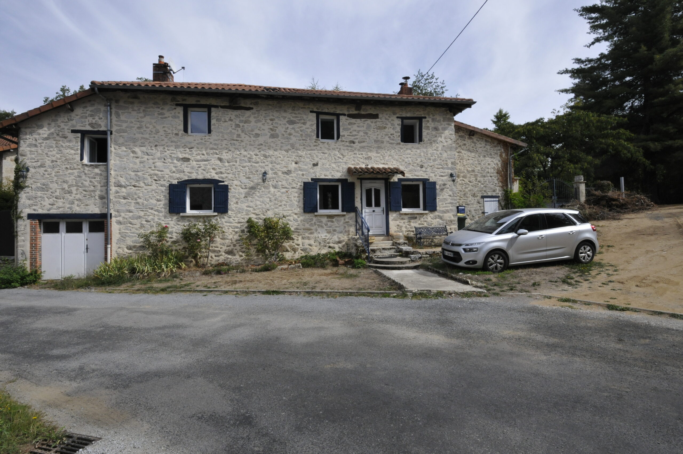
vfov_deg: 69.5
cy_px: 227
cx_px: 342
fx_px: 327
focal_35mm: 17
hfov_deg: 92.5
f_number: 13
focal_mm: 11.5
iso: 800
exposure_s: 1/640
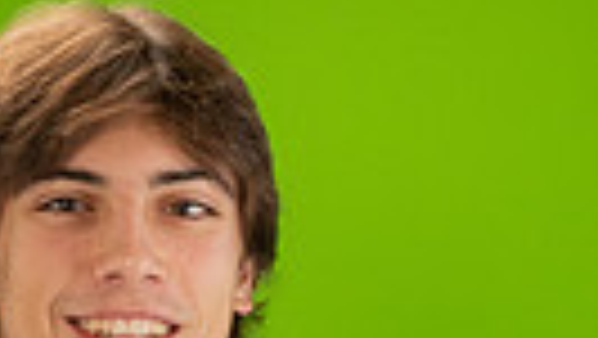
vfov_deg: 6.0
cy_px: 652
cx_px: 279
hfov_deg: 10.9
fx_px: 3141
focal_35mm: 198
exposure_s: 1/60
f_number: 20
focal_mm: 29
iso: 800
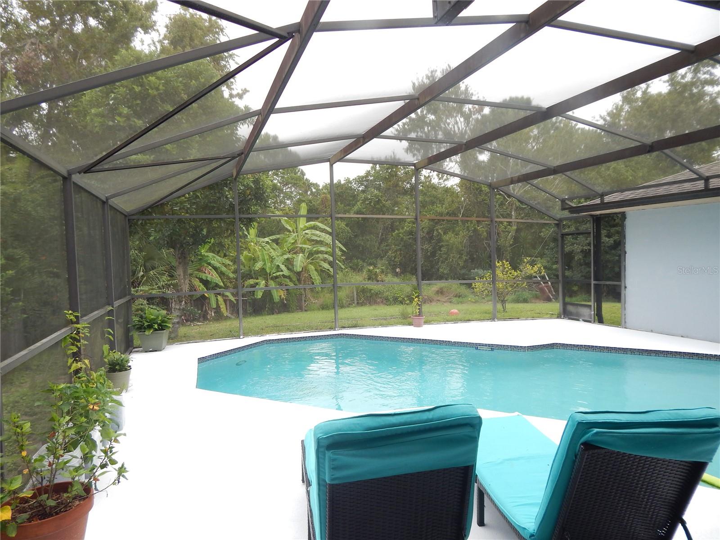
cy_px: 270
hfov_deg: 73.9
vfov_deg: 58.9
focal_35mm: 23
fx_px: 478
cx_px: 360
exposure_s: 1/250
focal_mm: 4
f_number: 3
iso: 125
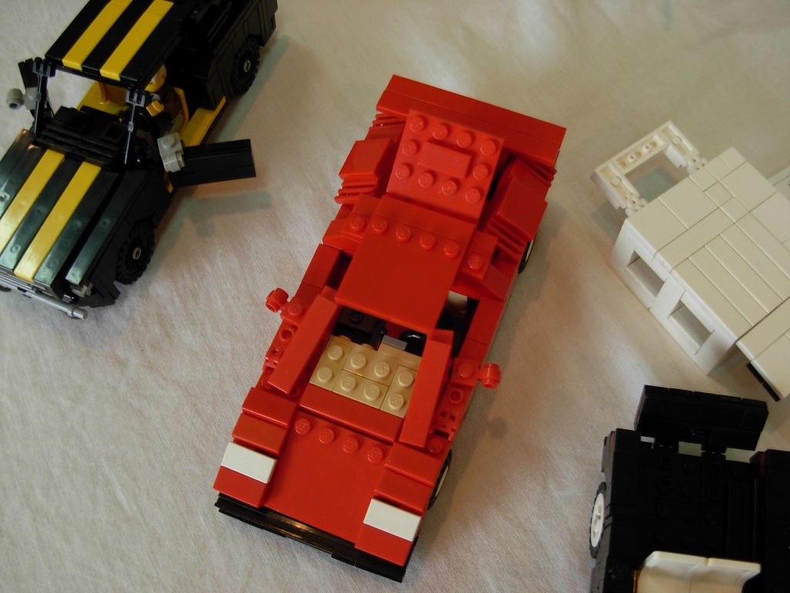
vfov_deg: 37.7
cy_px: 296
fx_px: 867
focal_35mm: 38
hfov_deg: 49.0
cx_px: 395
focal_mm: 6.3
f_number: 2.9
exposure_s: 1/15.1
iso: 79
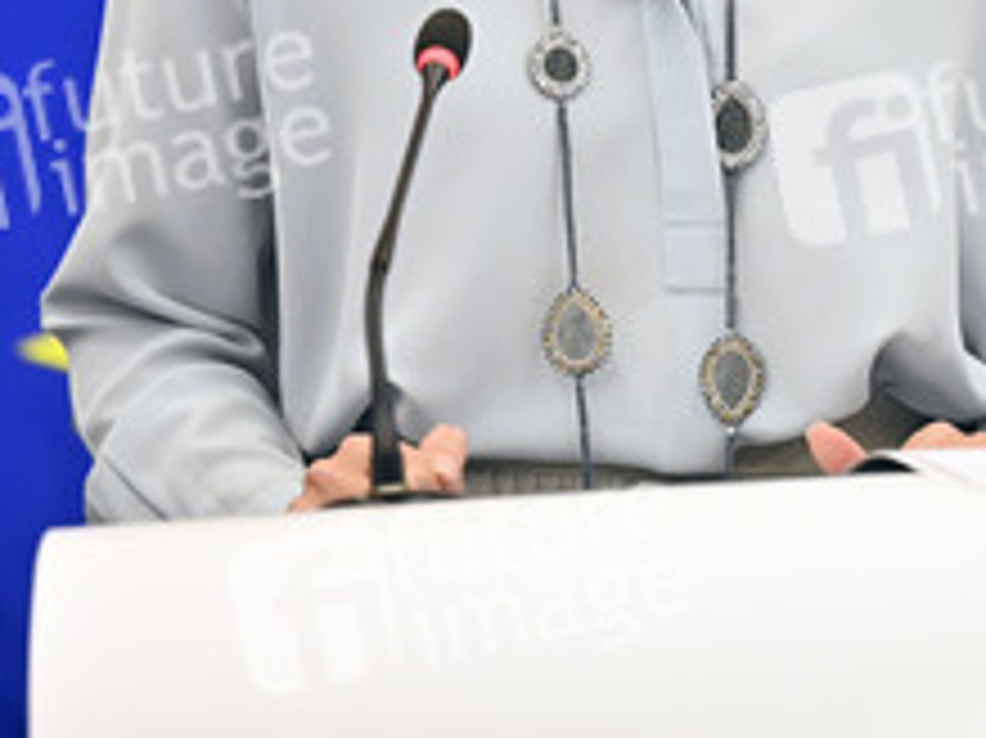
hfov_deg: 6.3
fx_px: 8996
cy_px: -86
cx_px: 590
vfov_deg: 4.7
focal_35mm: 316
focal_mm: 180
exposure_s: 1/800
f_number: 2.8
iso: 5000
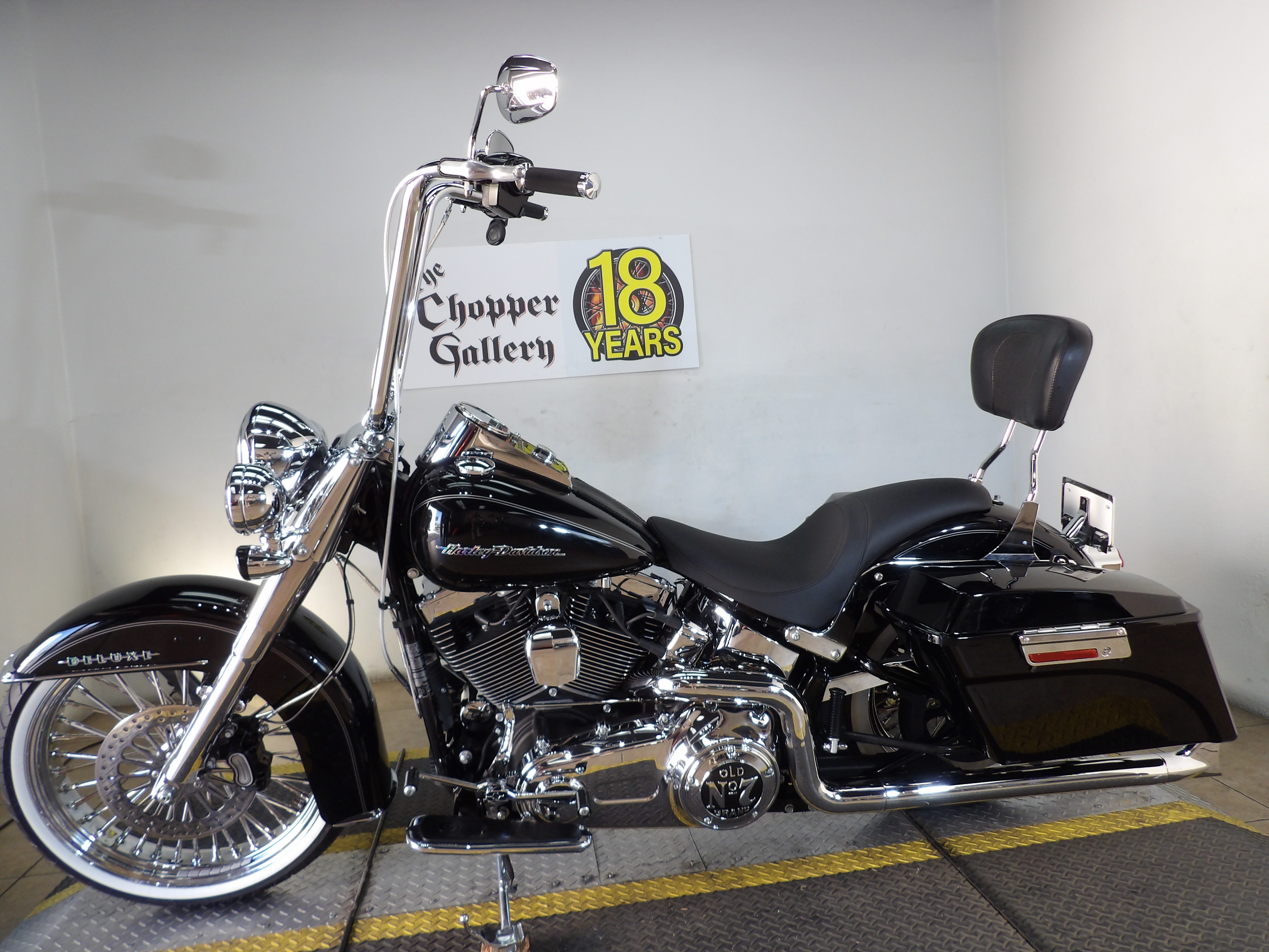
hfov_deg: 71.6
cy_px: 476
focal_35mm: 24
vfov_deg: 56.8
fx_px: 880
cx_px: 634
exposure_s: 1/33
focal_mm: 4.3
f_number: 3.2
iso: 127
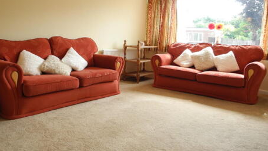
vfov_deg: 30.3
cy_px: 63
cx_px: 130
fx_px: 277
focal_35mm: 39
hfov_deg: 51.6
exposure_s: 1/56.2
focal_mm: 6
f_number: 2.8
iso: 100
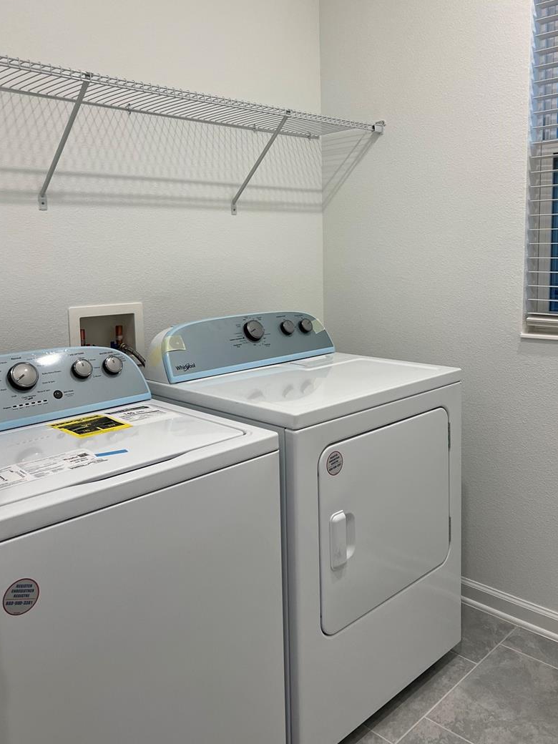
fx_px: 645
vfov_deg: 59.8
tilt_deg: -6.7
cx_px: 295
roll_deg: +1.9
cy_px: 326
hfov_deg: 46.8
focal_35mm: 30
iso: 80
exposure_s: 1/120
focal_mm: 5.7
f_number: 1.5
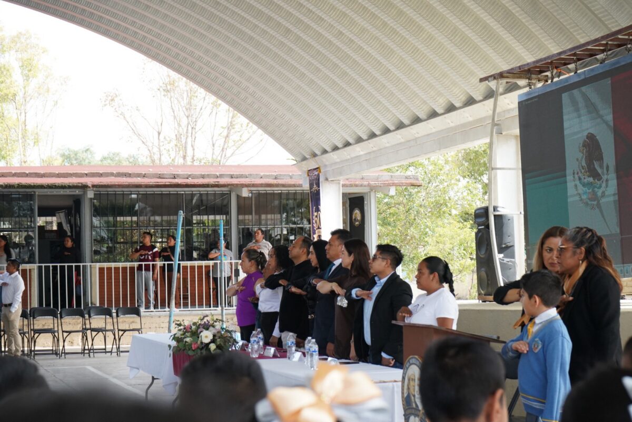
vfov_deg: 19.5
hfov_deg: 28.8
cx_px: 316
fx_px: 1230
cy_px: 211
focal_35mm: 70
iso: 2500
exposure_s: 1/800
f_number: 8
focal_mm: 70
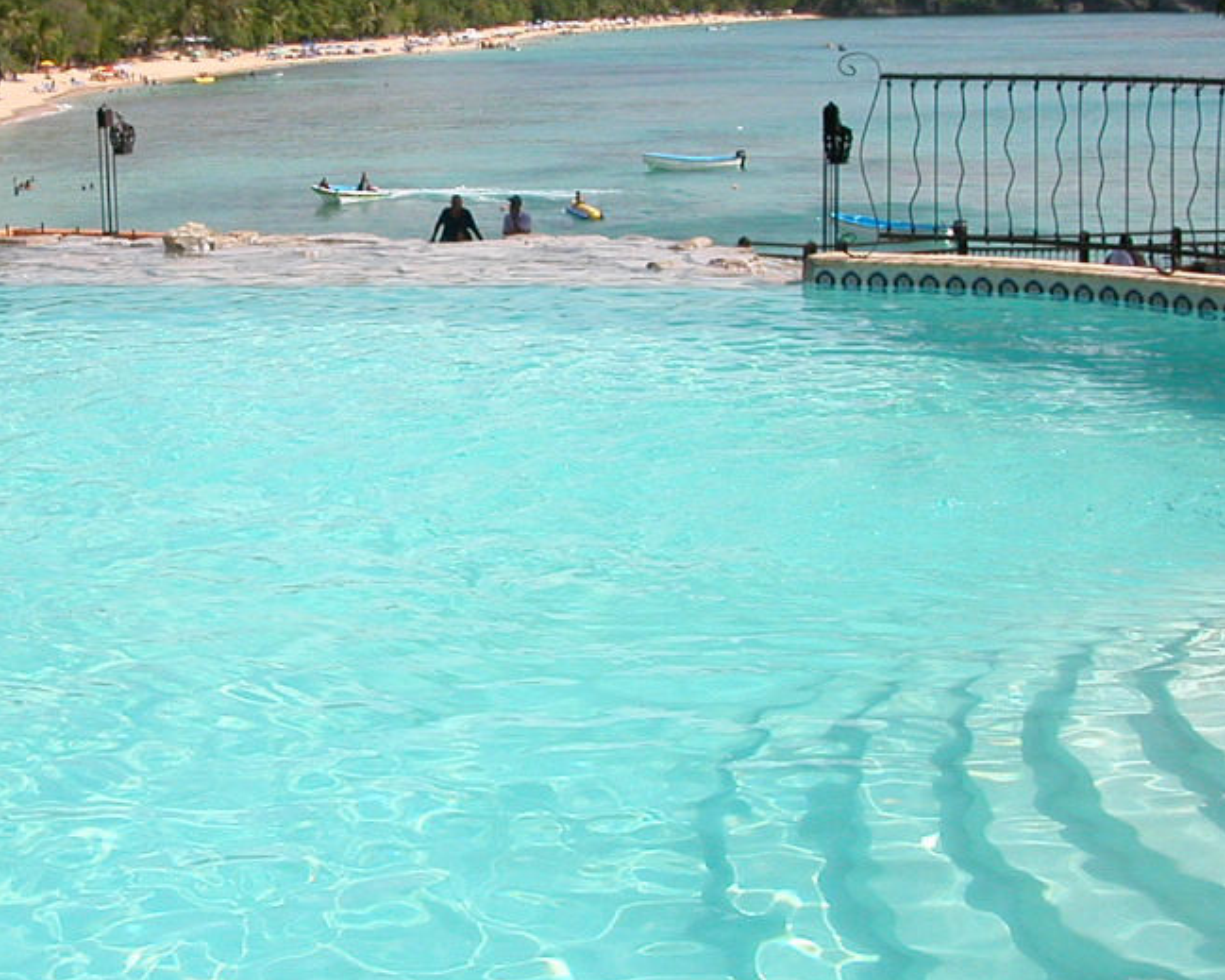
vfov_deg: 26.6
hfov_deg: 33.0
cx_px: 510
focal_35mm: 57
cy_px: 398
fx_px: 2066
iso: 100
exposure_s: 1/1869
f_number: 2.7
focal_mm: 5.6
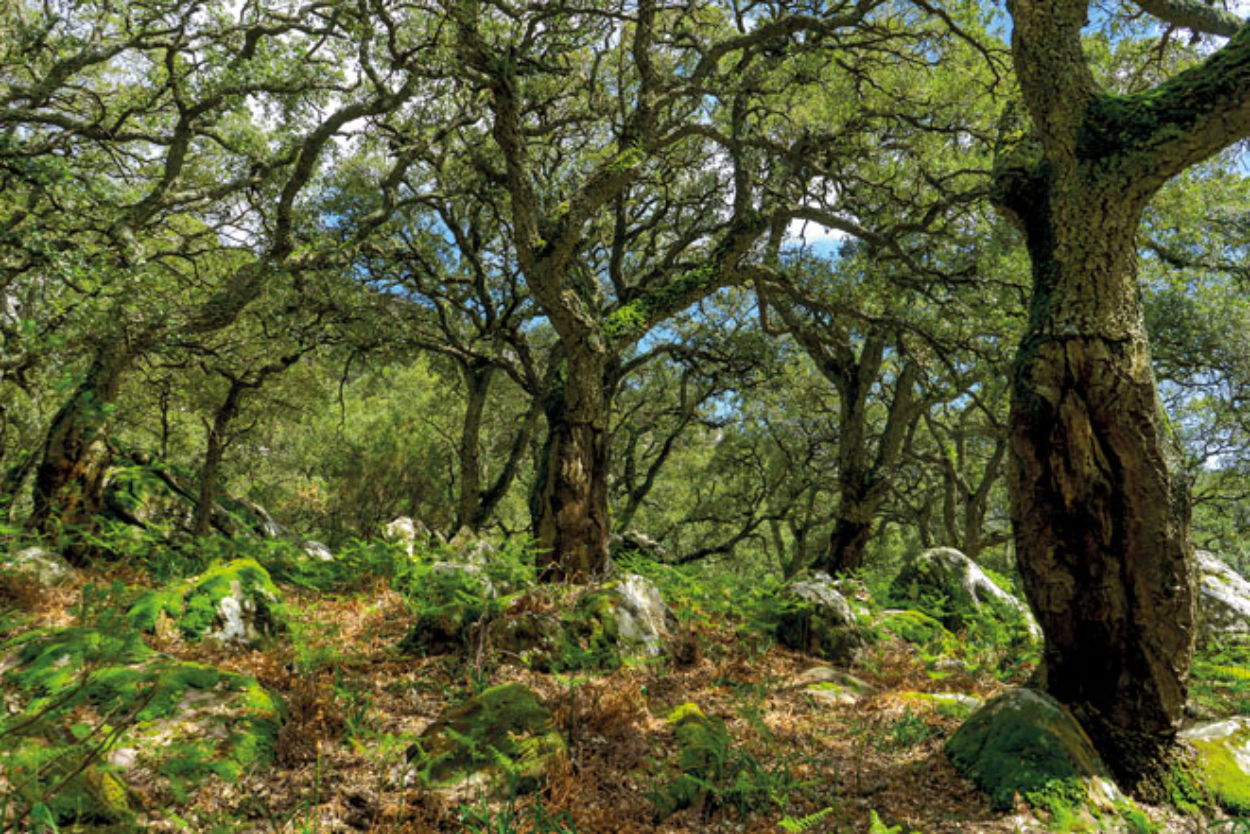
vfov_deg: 42.3
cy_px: 417
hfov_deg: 60.3
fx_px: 1077
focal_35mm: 31
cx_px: 625
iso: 320
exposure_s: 1/400
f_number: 6.3
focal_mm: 31
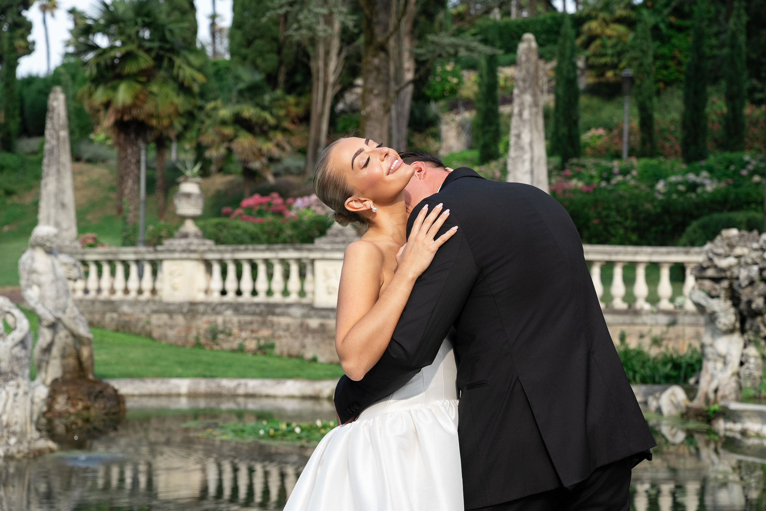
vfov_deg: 20.3
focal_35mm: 67
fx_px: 1426
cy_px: 256
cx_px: 383
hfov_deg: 30.1
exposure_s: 1/1000
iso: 500
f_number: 5
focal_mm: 67
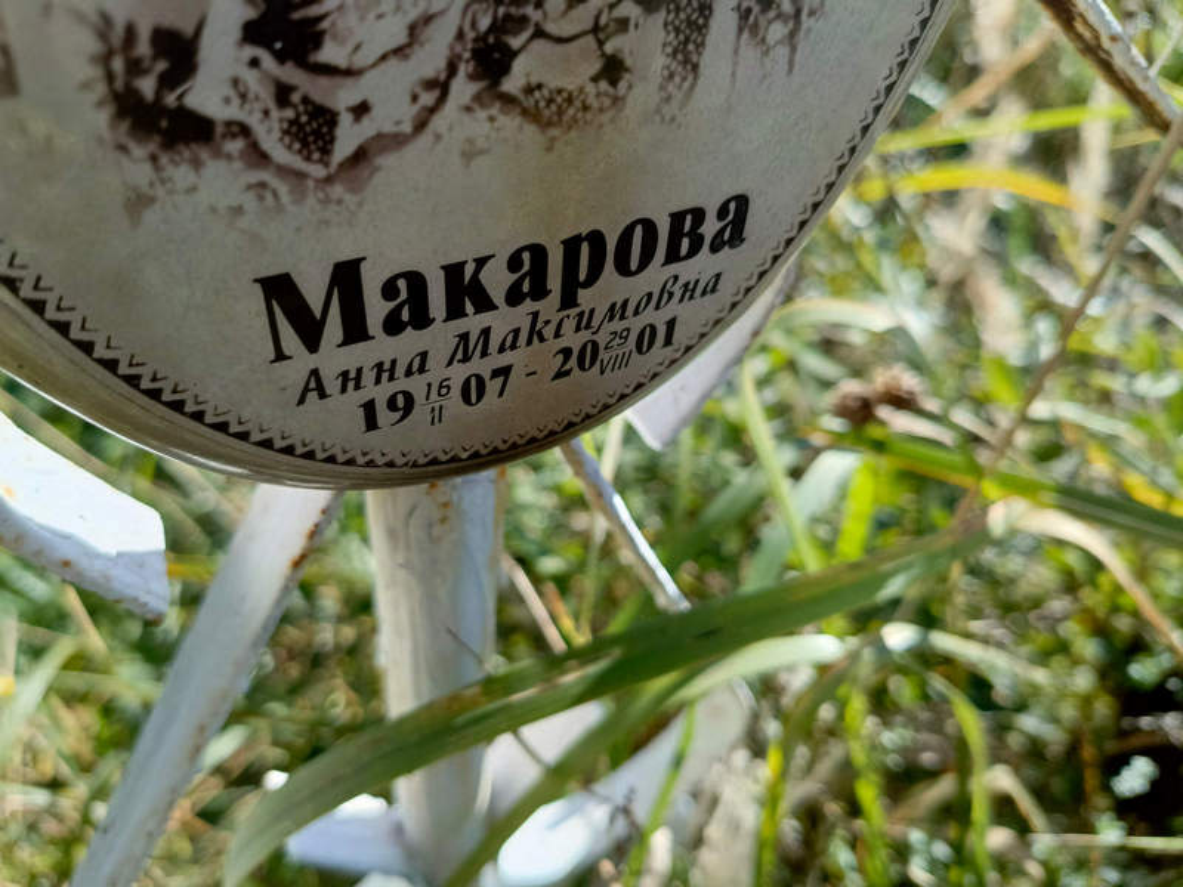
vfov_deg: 54.9
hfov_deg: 69.4
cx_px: 592
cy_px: 444
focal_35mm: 25
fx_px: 854
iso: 115
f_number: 1.69
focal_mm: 4.76
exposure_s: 1/612
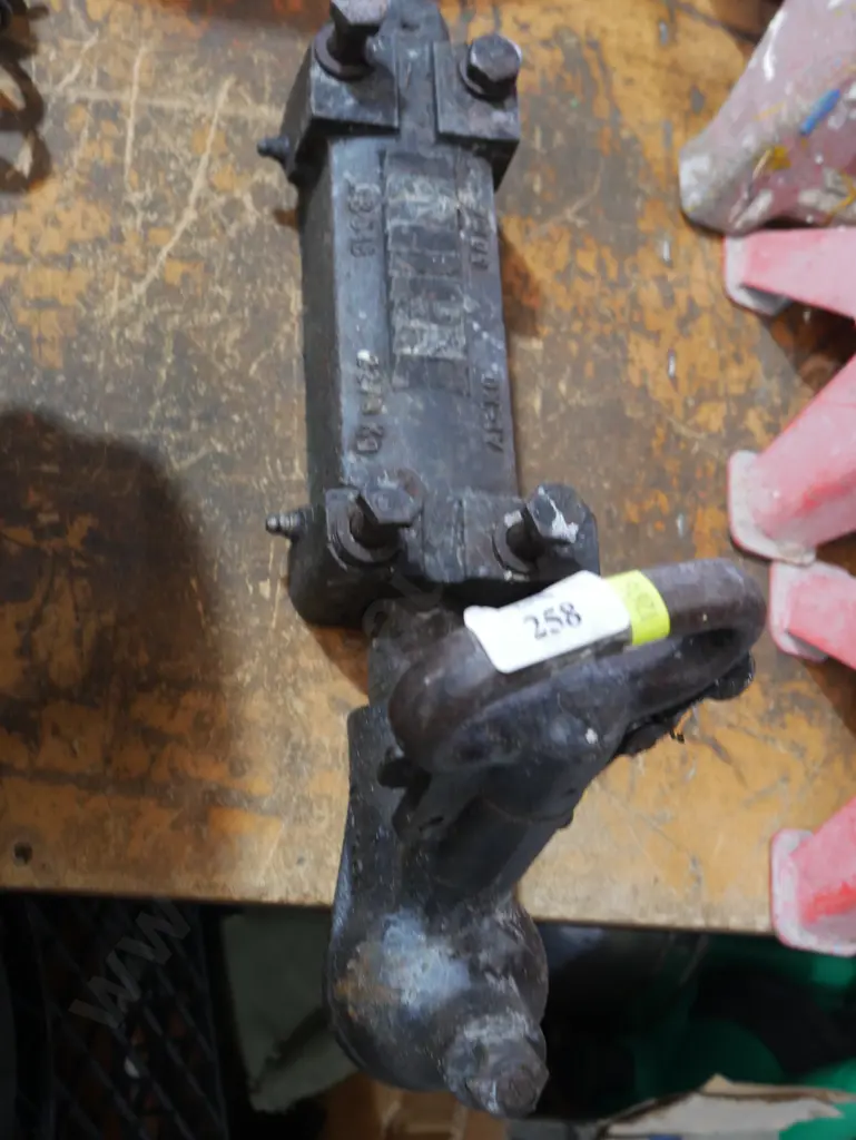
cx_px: 428
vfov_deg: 44.8
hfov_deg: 34.4
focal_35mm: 42
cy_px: 570
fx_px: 1384
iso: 1250
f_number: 4.6
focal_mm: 21
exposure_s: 1/60
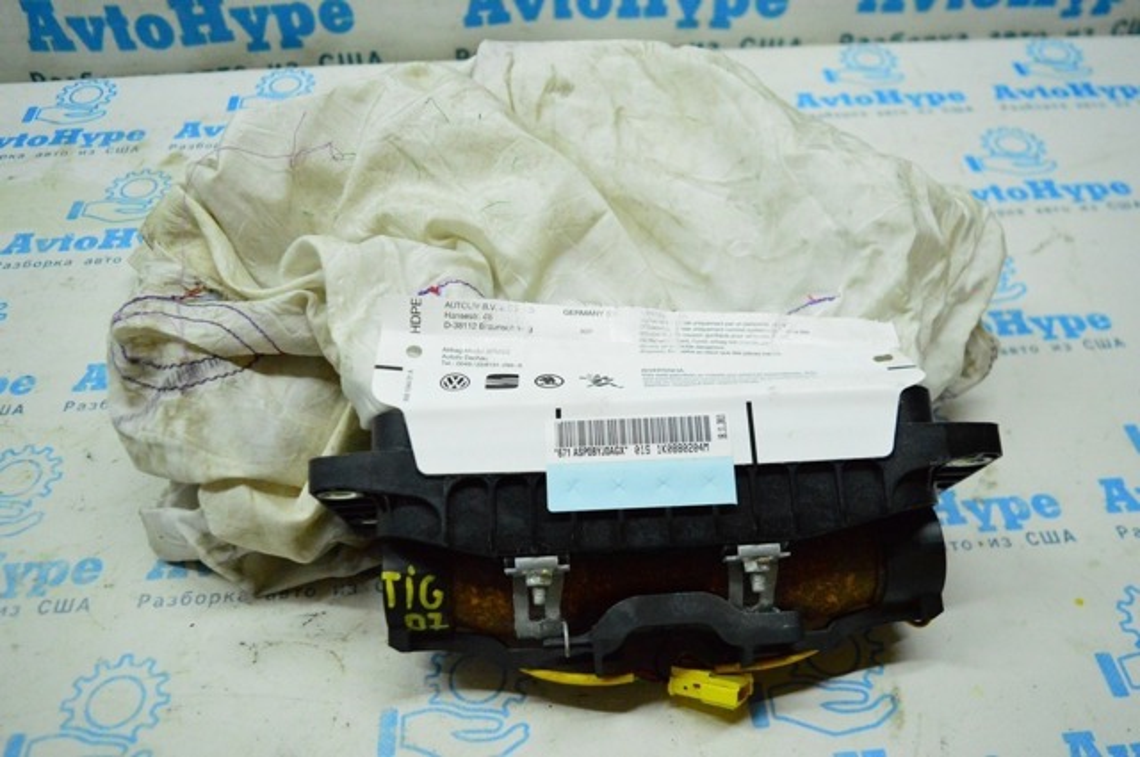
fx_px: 996
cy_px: 378
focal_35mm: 32
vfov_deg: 41.6
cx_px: 570
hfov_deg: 59.6
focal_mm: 21
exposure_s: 1/1000
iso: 6400
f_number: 3.8
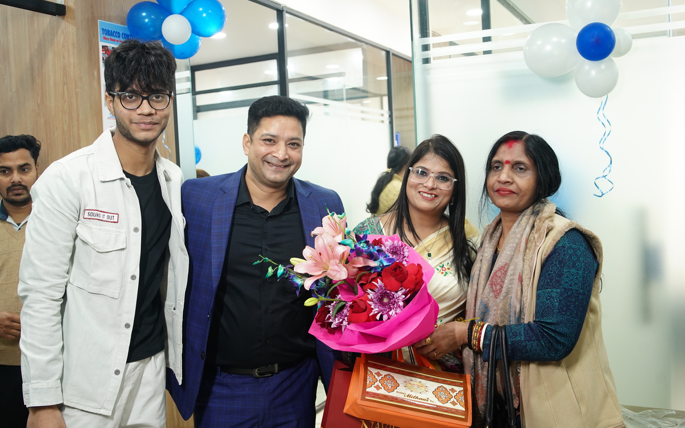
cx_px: 340
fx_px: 672
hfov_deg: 54.0
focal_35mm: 36
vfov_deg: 35.3
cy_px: 221
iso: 1600
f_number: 5
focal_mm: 35
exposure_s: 1/100
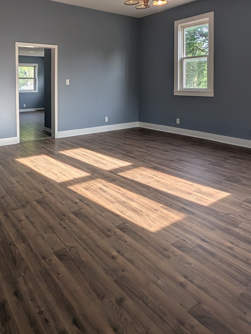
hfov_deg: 56.8
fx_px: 222
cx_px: 71
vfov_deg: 69.6
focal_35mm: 23
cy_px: 89
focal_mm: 2.02
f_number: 1.7
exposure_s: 1/222
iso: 52
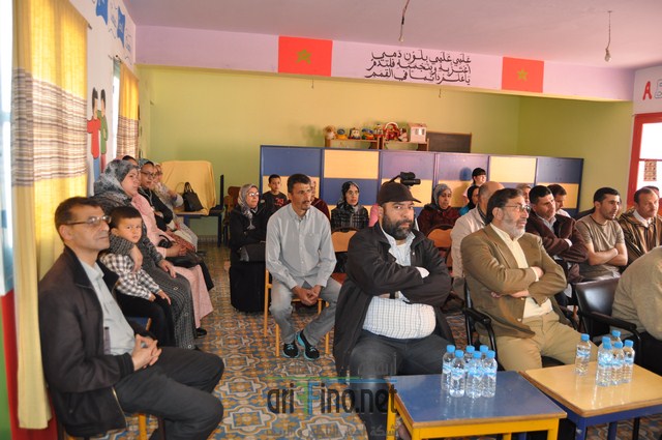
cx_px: 331
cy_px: 220
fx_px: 496
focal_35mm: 27
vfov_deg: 47.8
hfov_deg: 67.4
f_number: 3.5
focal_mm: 18
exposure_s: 1/80
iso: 800
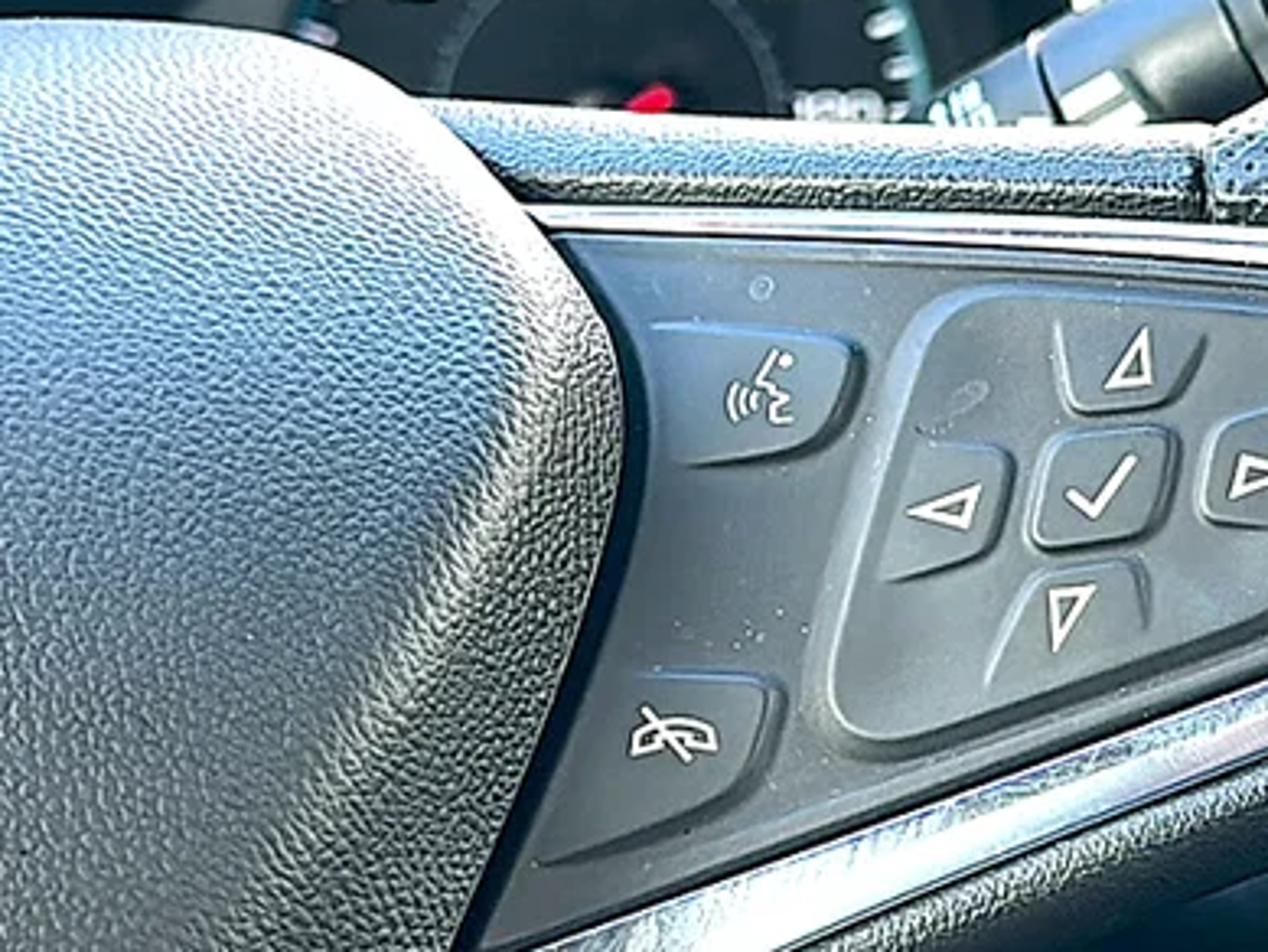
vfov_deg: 18.2
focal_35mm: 81
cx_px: 1069
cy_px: 481
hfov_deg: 23.6
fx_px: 2968
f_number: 1.78
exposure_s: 1/103
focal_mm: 6.86
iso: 50
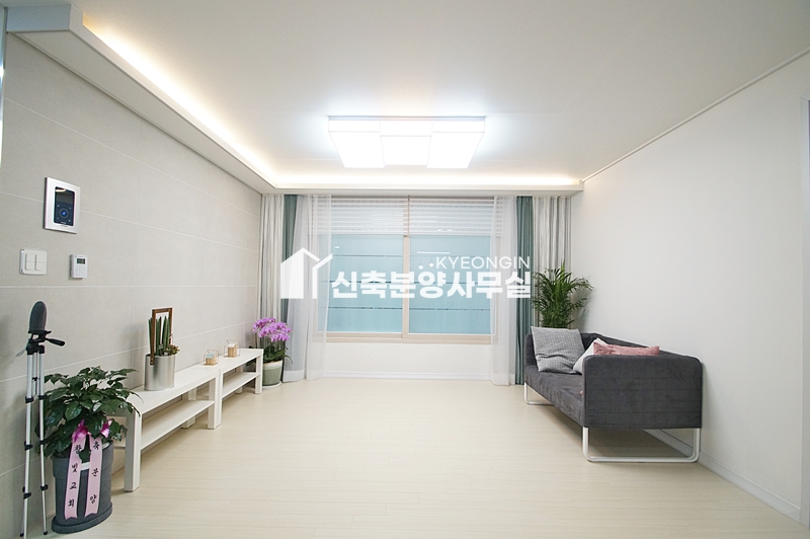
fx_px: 337
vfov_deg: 77.2
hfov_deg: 100.4
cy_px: 270
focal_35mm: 15
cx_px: 405
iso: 800
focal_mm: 10
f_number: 5
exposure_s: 1/80
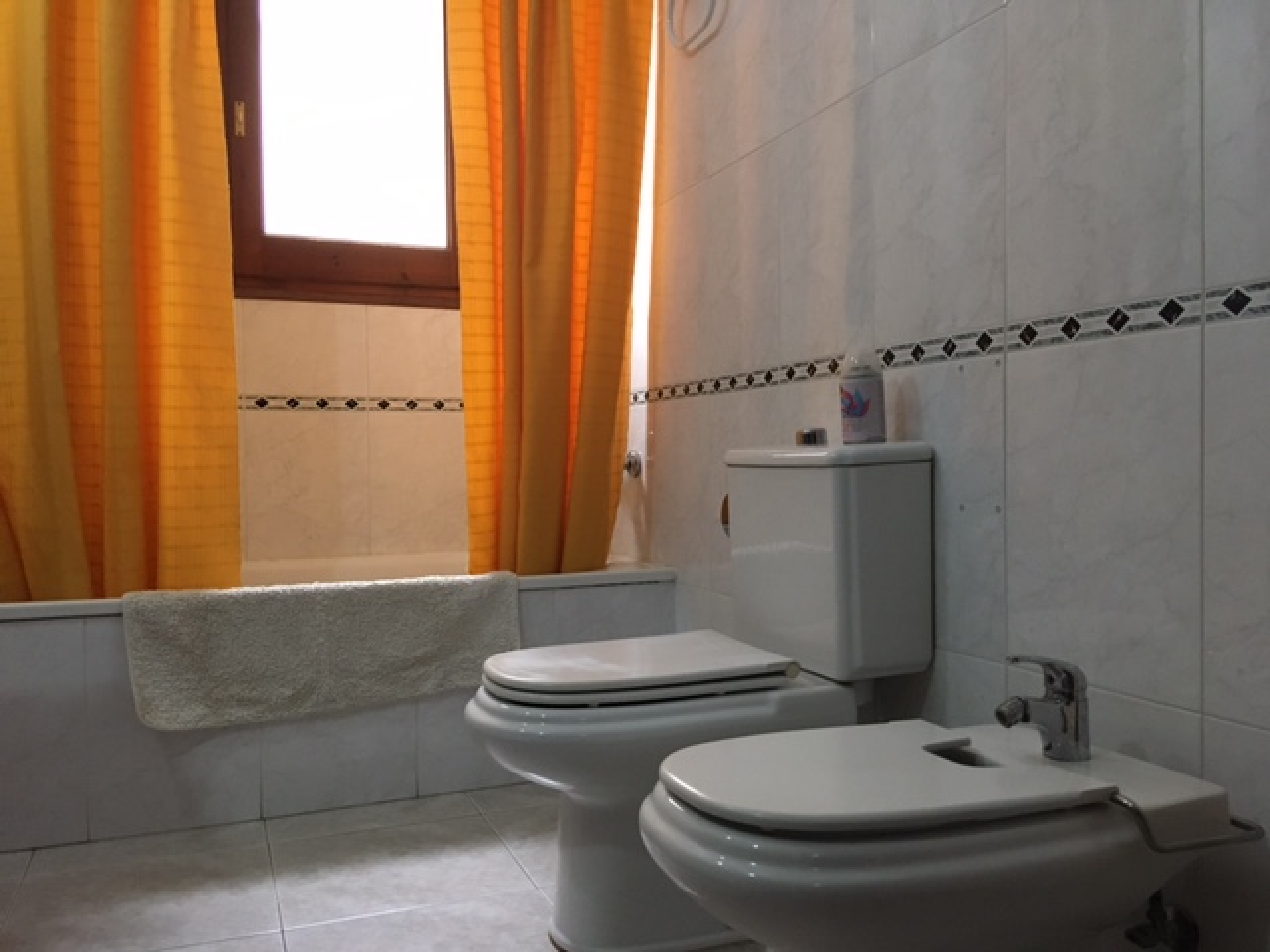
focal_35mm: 29
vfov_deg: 48.2
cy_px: 476
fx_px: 1064
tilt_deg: -0.8
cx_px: 635
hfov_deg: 61.7
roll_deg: +1.6
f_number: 2.2
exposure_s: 1/33
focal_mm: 4.15
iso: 250
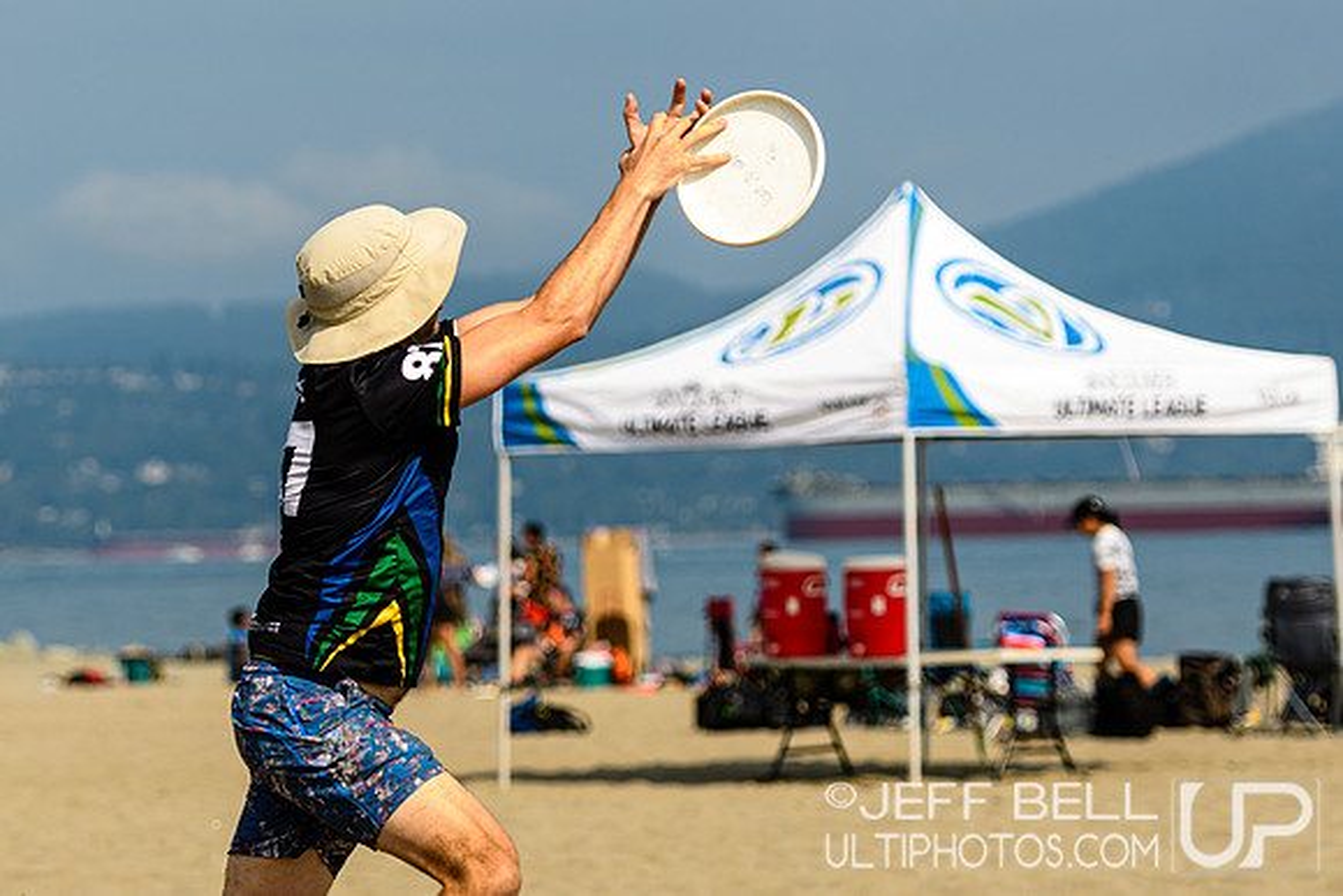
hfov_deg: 9.3
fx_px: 8251
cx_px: 506
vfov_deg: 6.2
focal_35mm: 221
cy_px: 339
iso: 100
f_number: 3.2
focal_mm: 102
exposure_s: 1/1250
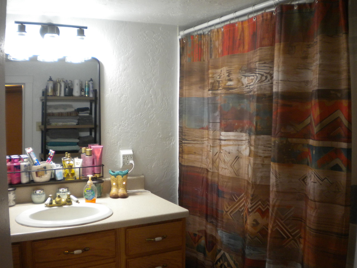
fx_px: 361
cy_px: 134
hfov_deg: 52.6
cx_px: 178
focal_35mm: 35
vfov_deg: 40.7
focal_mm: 6.3
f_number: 3.1
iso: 313
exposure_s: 1/57.4
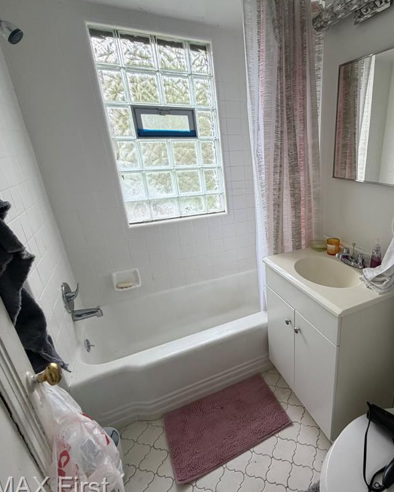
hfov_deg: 67.3
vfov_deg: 83.3
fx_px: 277
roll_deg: +0.3
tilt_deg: -20.4
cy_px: 250
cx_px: 285
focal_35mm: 19
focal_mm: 2.22
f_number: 2.2
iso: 200
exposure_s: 1/121
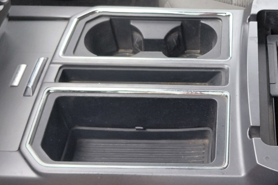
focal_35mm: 59
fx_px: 456
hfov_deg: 33.2
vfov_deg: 22.8
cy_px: 49
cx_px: 214
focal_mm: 4.69
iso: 200
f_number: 1.8
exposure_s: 1/120
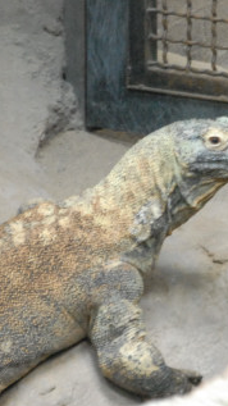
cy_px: 138
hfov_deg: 4.1
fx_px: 3211
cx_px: 202
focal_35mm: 298
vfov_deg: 7.2
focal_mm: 75
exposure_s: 1/80
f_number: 4.5
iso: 1600
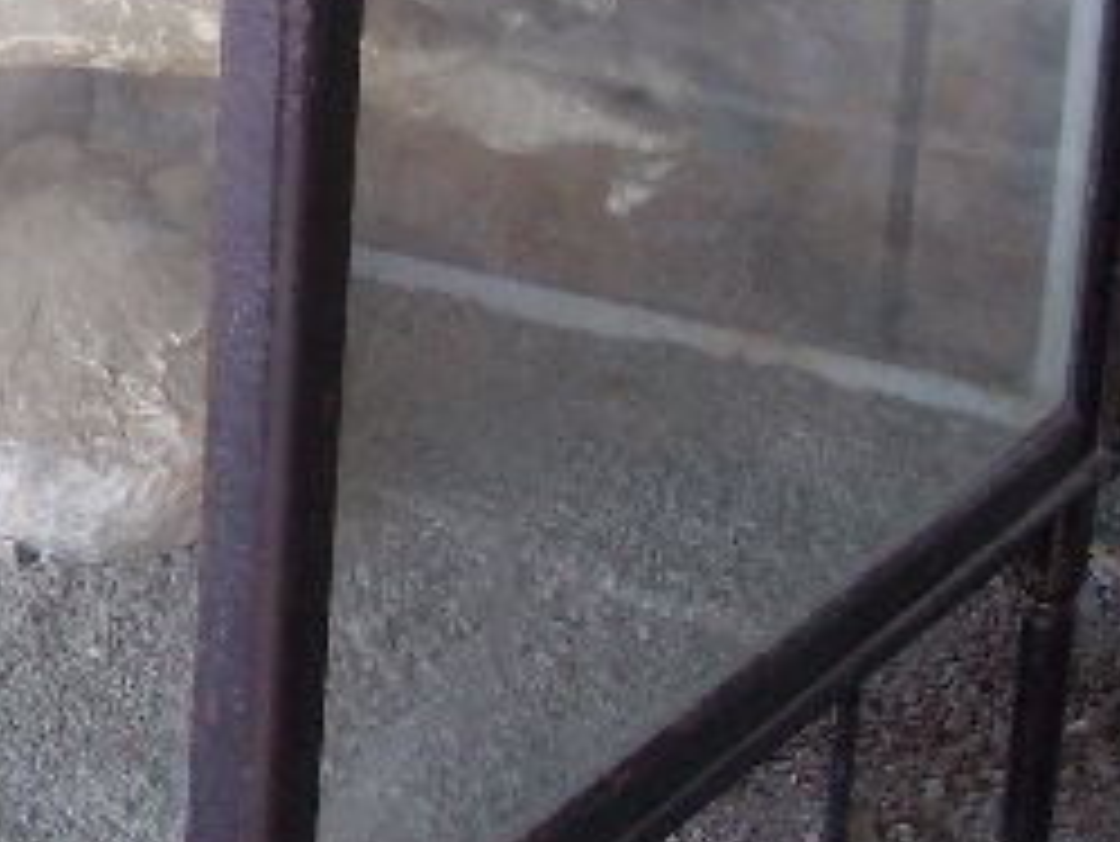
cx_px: -450
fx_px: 3949
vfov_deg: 12.0
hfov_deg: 15.2
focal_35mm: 122
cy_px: 23
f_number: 2.8
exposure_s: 1/125
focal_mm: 8
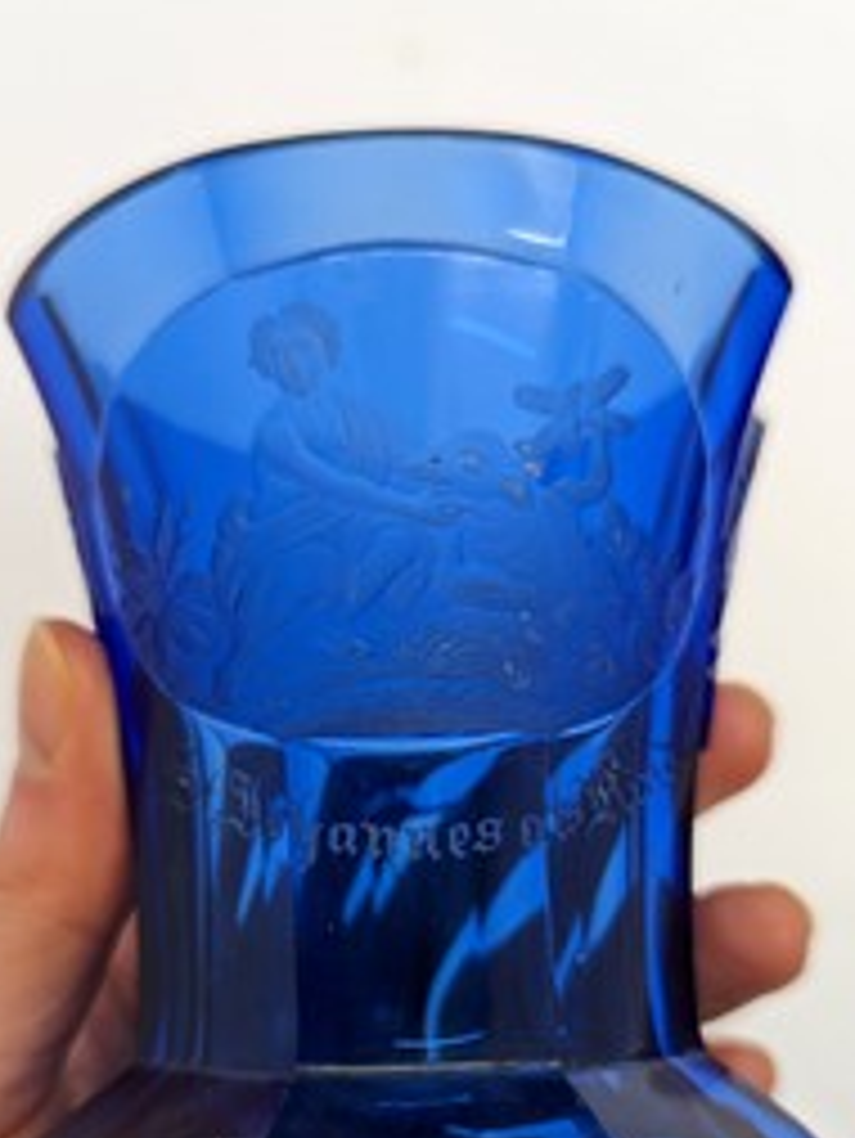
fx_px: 1250
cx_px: 385
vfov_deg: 48.1
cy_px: 769
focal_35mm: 38
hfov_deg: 37.7
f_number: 1.85
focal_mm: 6.81
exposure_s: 1/149
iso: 183
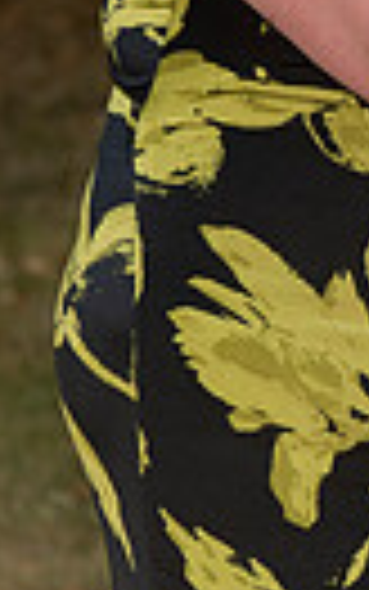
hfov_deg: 2.4
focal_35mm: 550
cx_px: 1215
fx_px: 8840
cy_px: -169
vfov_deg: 3.8
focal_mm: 122
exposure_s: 1/250
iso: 200
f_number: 6.3
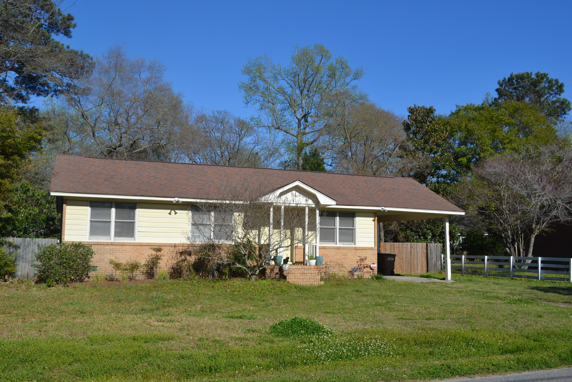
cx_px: 286
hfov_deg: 53.1
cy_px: 191
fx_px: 572
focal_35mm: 36
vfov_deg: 36.9
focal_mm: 24
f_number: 9
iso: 100
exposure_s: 1/320
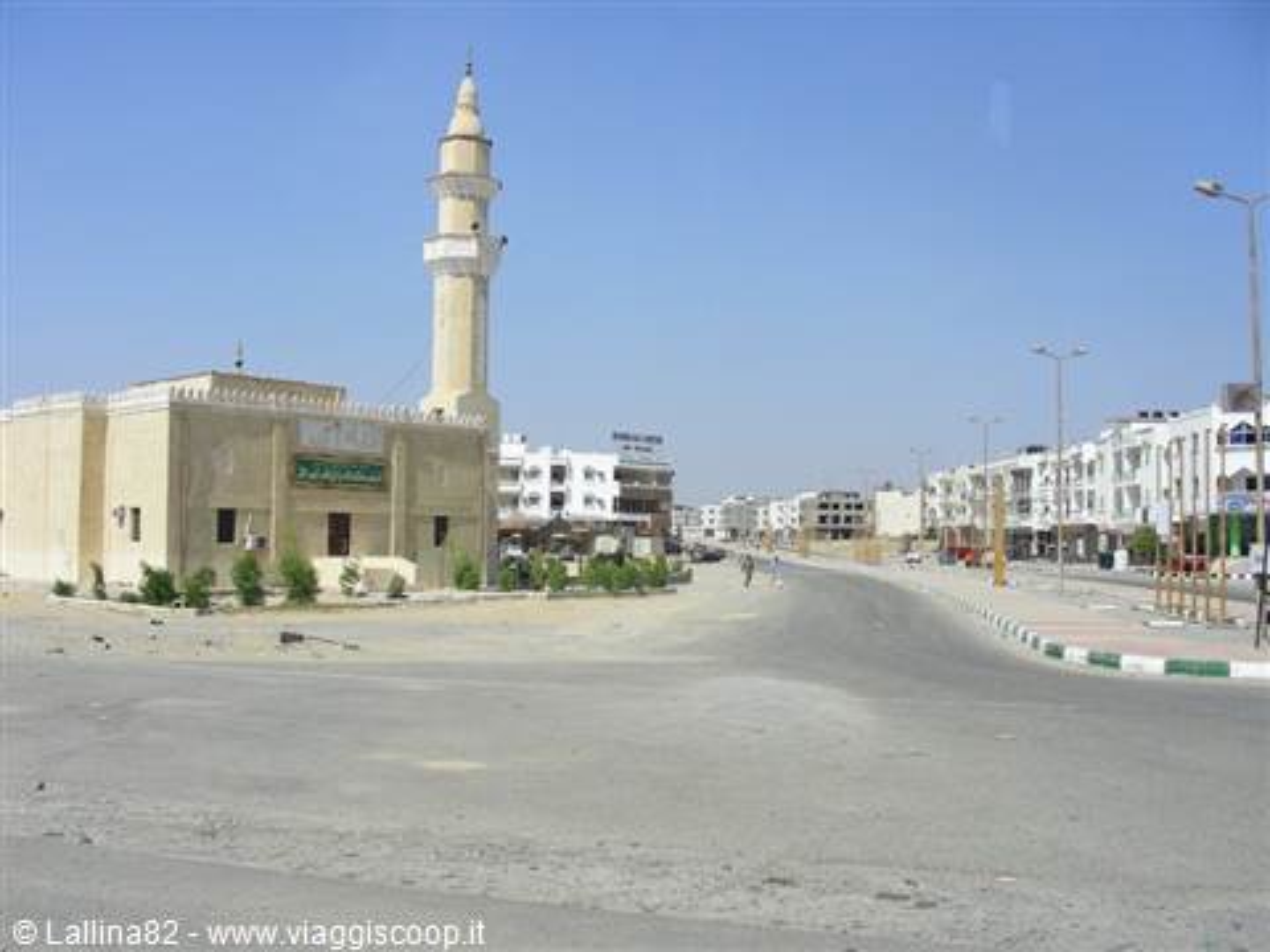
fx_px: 1394
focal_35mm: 38
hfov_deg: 49.0
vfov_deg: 37.7
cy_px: 476
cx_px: 635
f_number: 4
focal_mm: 6.3
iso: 50
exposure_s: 1/502
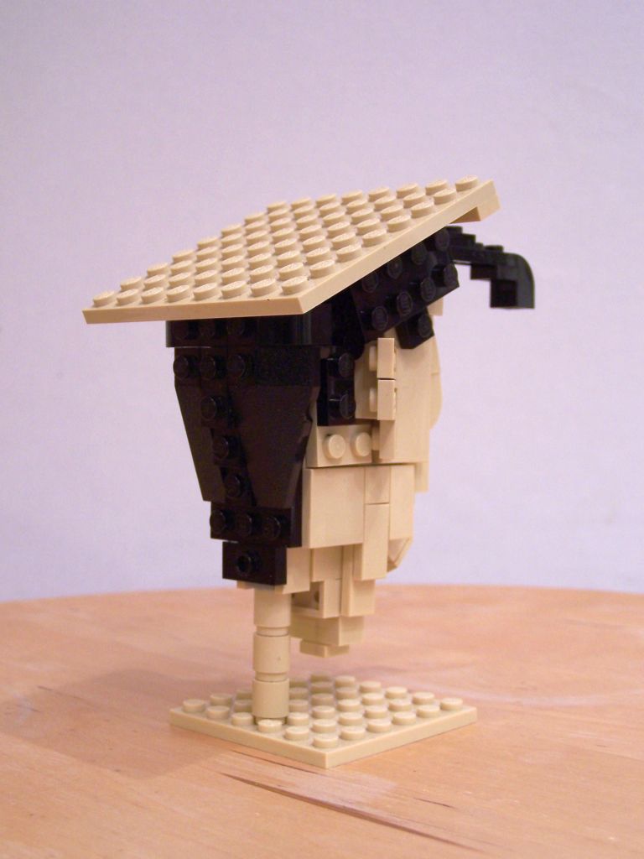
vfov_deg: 37.5
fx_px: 1265
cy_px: 430
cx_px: 322
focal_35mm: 51
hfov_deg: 28.6
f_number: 3
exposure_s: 1/4
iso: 80
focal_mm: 8.5
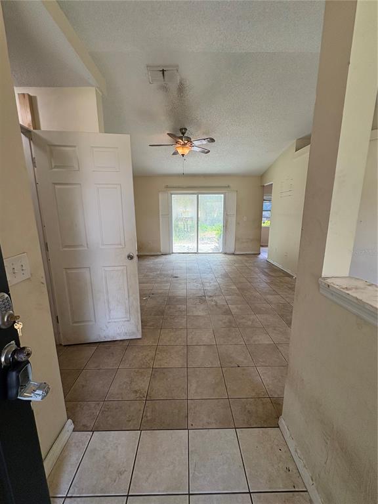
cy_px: 252
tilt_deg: -9.8
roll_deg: +0.9
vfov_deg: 102.1
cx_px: 189
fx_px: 204
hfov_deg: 85.7
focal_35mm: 14
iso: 80
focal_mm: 2.22
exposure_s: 1/134
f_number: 2.2
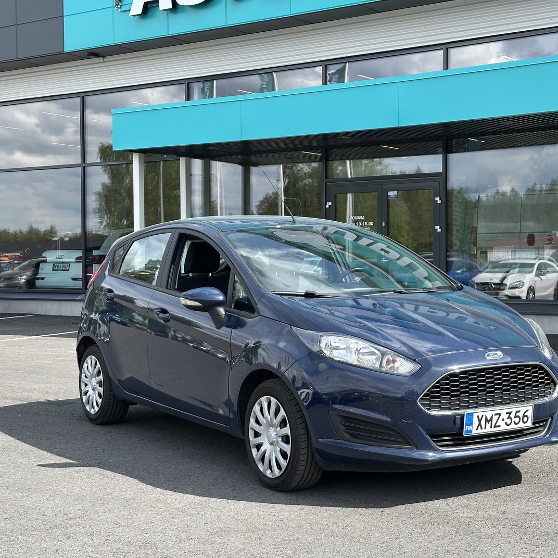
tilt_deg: -0.9
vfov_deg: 30.0
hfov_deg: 30.0
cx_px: 314
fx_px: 1040
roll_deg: +0.3
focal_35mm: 57
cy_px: 278
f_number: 1.78
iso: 64
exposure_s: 1/1120
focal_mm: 6.86
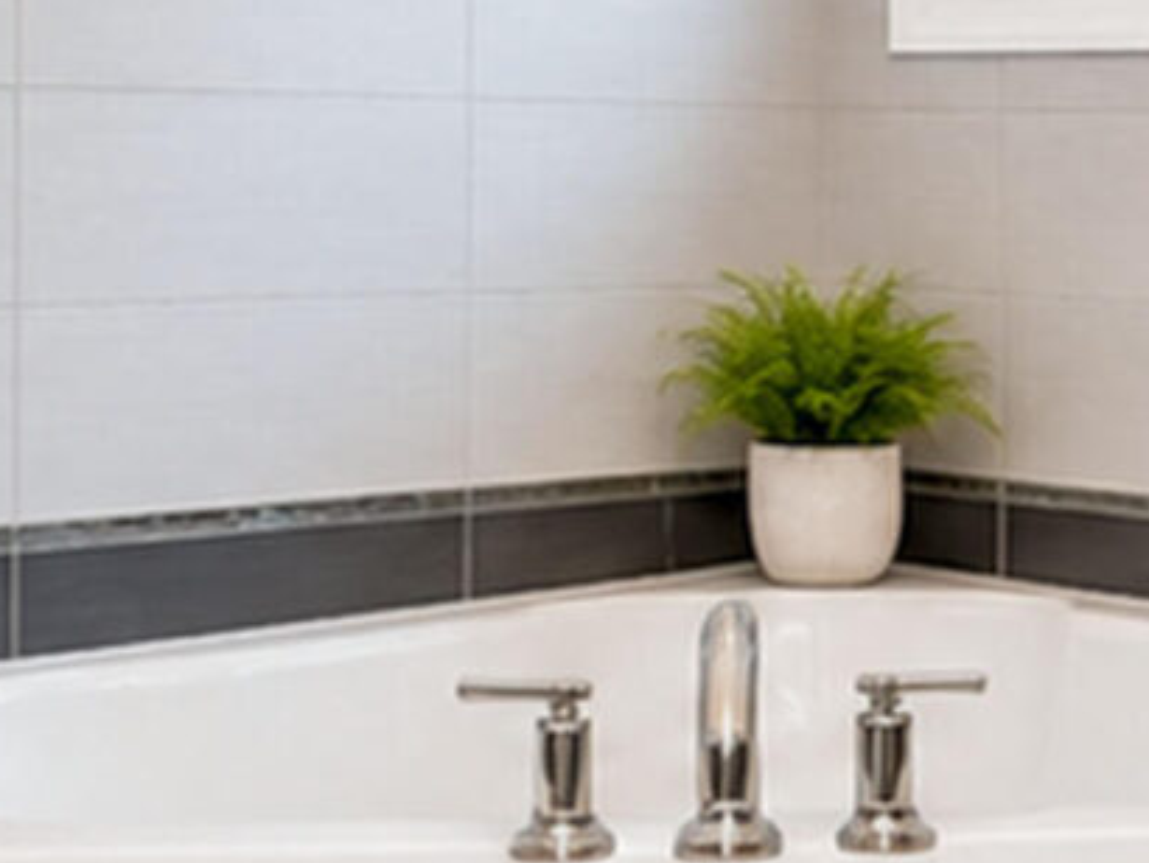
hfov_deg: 20.4
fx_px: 2989
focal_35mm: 90
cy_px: 189
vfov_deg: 16.3
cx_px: 1373
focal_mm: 10
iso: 1250
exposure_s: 1/60
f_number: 7.1
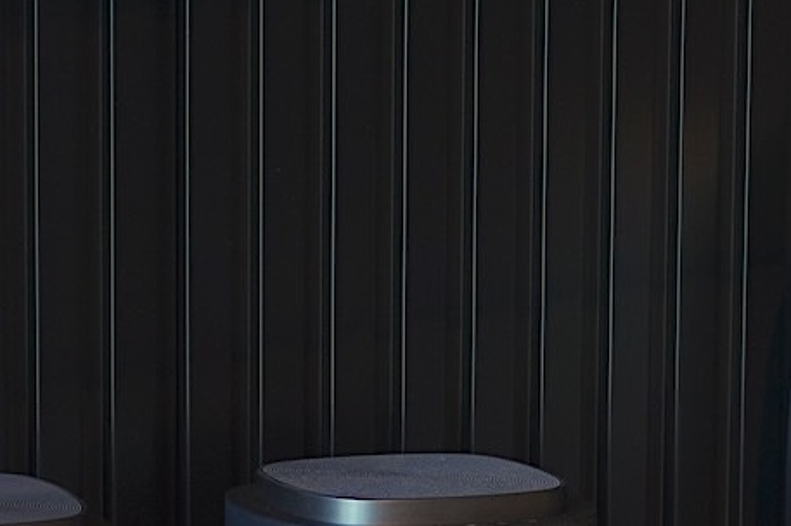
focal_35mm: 230
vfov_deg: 5.9
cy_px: 618
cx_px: 886
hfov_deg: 8.9
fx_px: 5050
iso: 200
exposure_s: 1/25
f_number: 2.8
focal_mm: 25.7
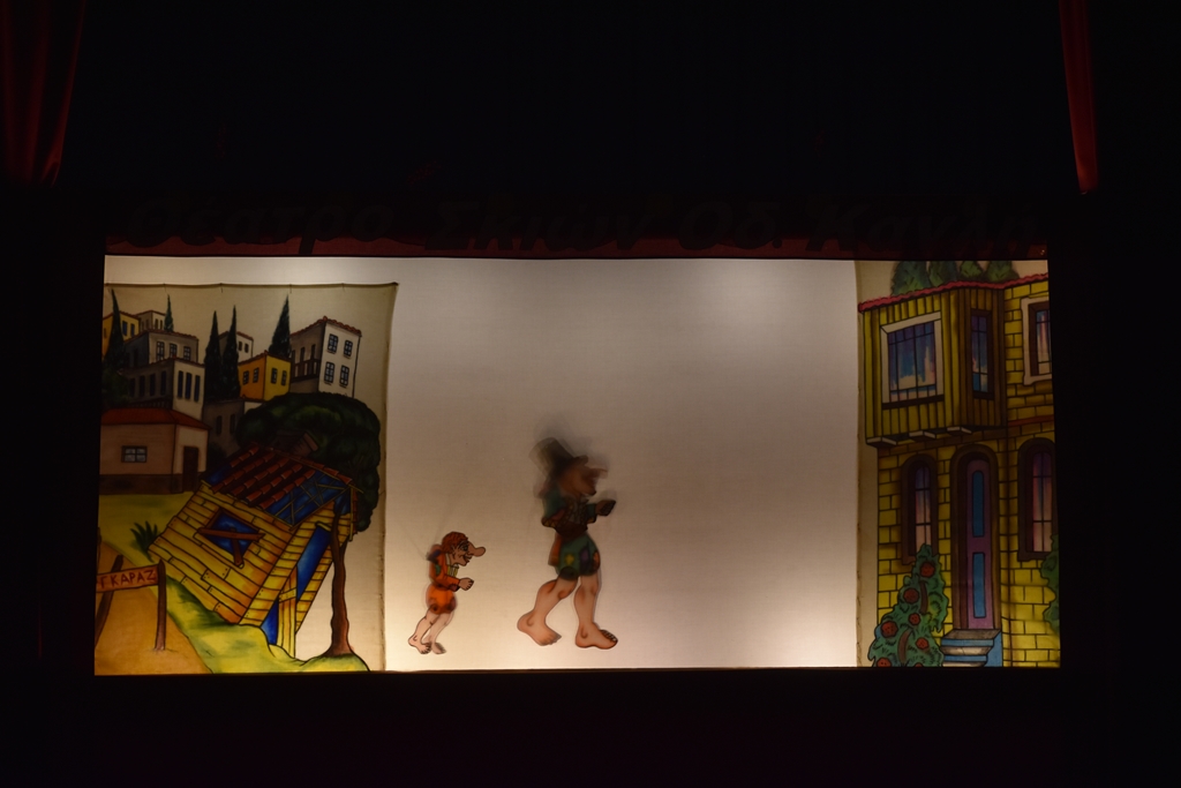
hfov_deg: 12.5
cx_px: 590
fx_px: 5413
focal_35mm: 165
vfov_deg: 8.3
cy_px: 394
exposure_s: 1/250
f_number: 4.8
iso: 640
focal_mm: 110
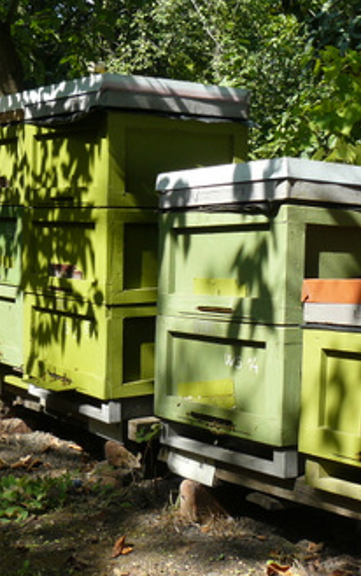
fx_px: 912
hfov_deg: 22.4
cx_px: 168
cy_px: 262
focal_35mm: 58
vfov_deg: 35.1
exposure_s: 1/250
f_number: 4
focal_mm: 6
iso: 100
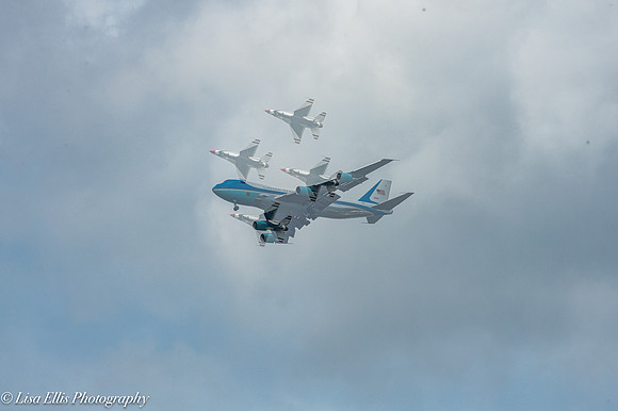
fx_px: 4117
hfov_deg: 8.6
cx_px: 309
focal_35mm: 240
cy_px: 206
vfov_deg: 5.7
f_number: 11
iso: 1000
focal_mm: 200
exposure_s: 1/1000
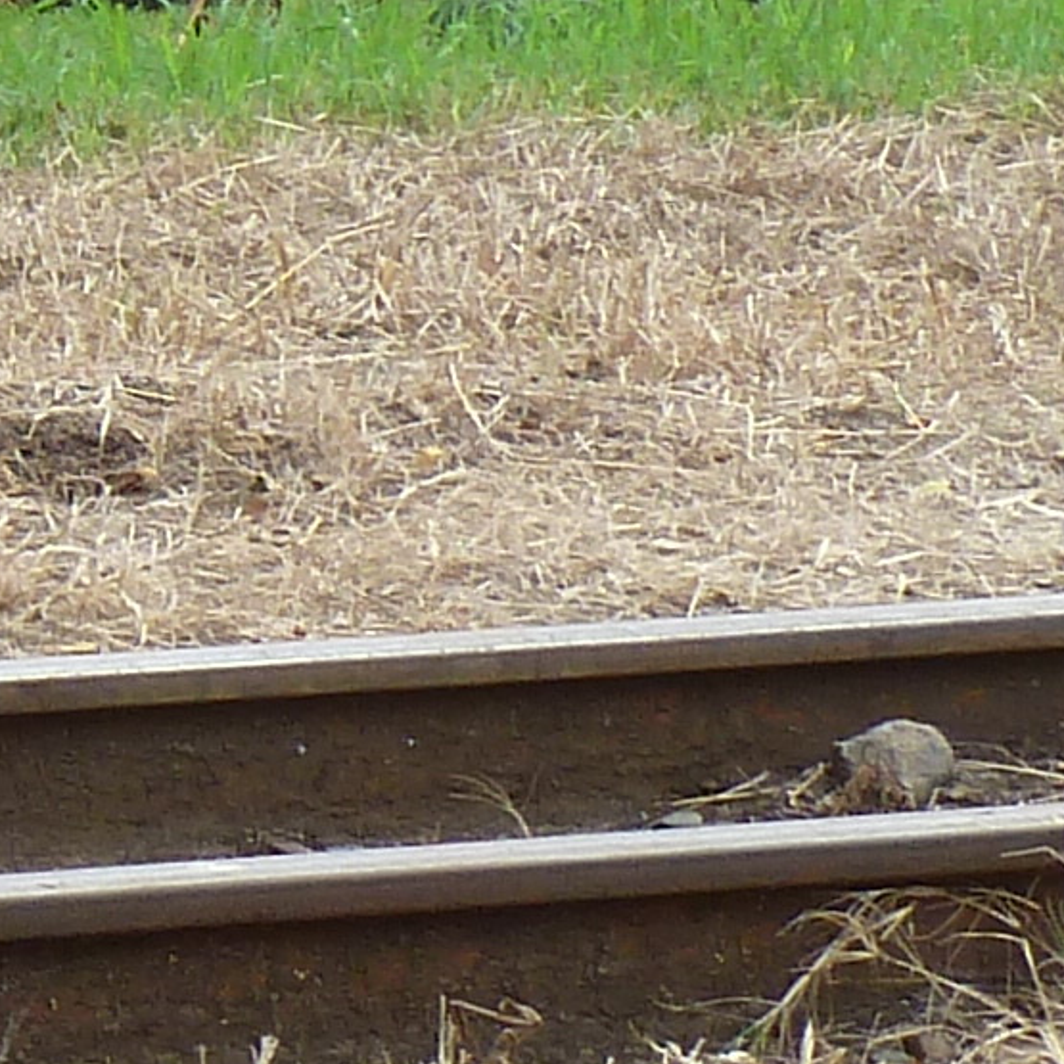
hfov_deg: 5.4
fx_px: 10641
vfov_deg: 5.7
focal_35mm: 306
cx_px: -2086
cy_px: -638
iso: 80
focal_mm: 7.9
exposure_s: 1/100
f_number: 4
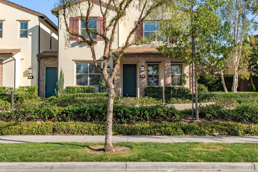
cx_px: 136
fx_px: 272
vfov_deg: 34.6
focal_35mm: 38
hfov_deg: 50.7
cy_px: 53
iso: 200
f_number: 10
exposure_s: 1/400
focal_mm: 24
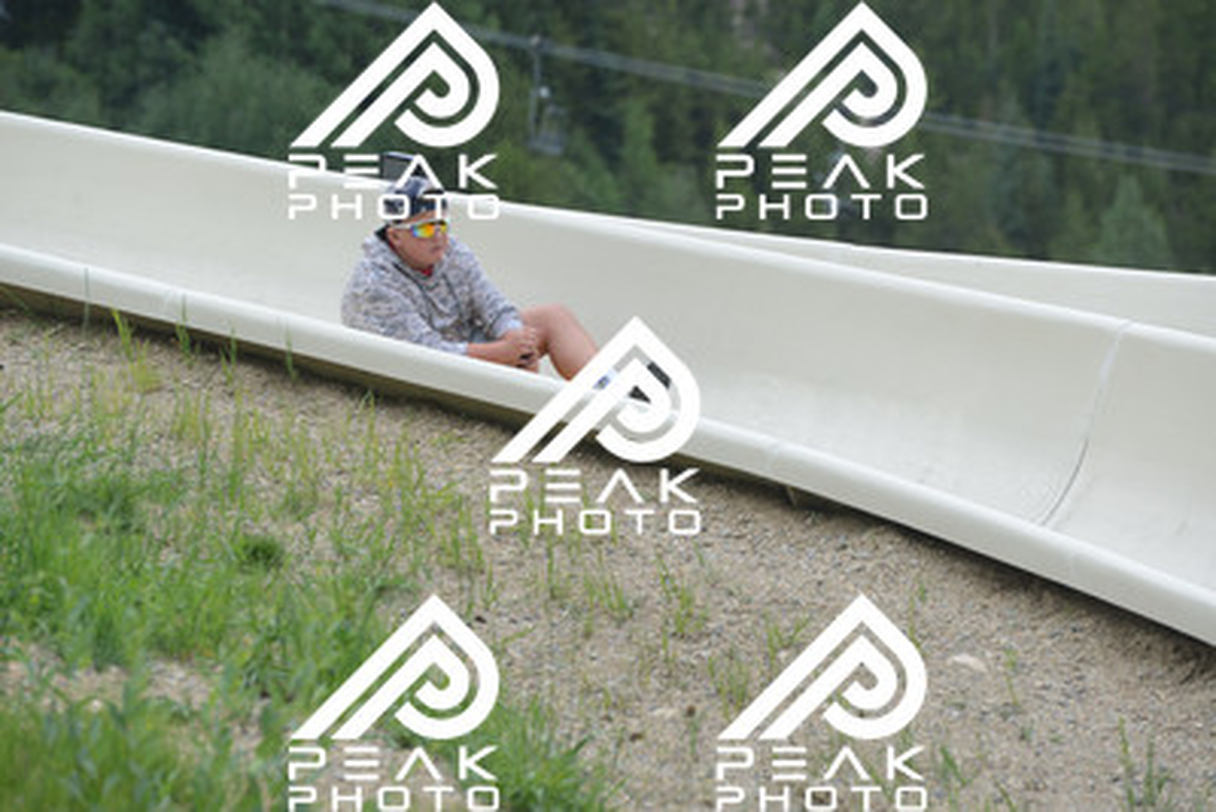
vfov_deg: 7.0
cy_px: 406
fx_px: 6589
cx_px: 608
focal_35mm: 195
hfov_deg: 10.5
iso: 500
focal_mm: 195
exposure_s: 1/640
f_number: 6.3
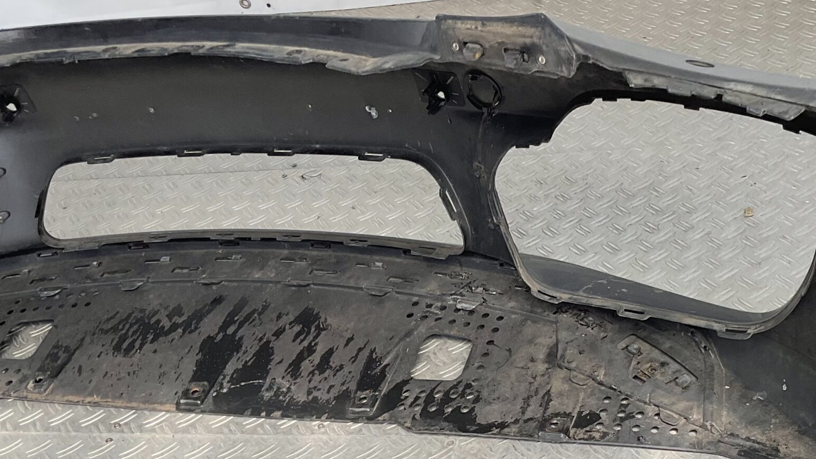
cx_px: 539
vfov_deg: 22.7
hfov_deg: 39.4
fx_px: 1125
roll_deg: +13.5
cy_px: 376
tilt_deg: -40.5
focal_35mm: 52
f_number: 1.8
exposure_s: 1/299
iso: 16
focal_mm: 3
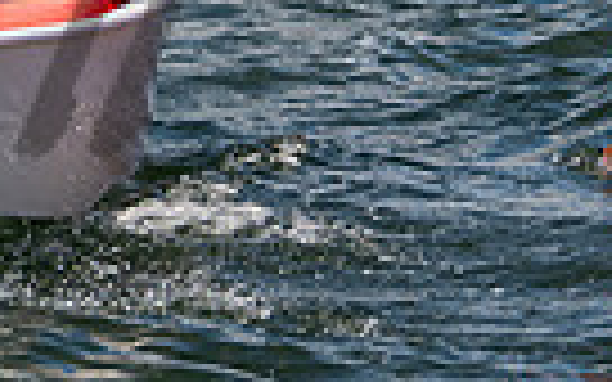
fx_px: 7456
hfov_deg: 4.7
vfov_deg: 2.9
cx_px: -422
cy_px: -273
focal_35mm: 447
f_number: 6
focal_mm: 84
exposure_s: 1/1000
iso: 250
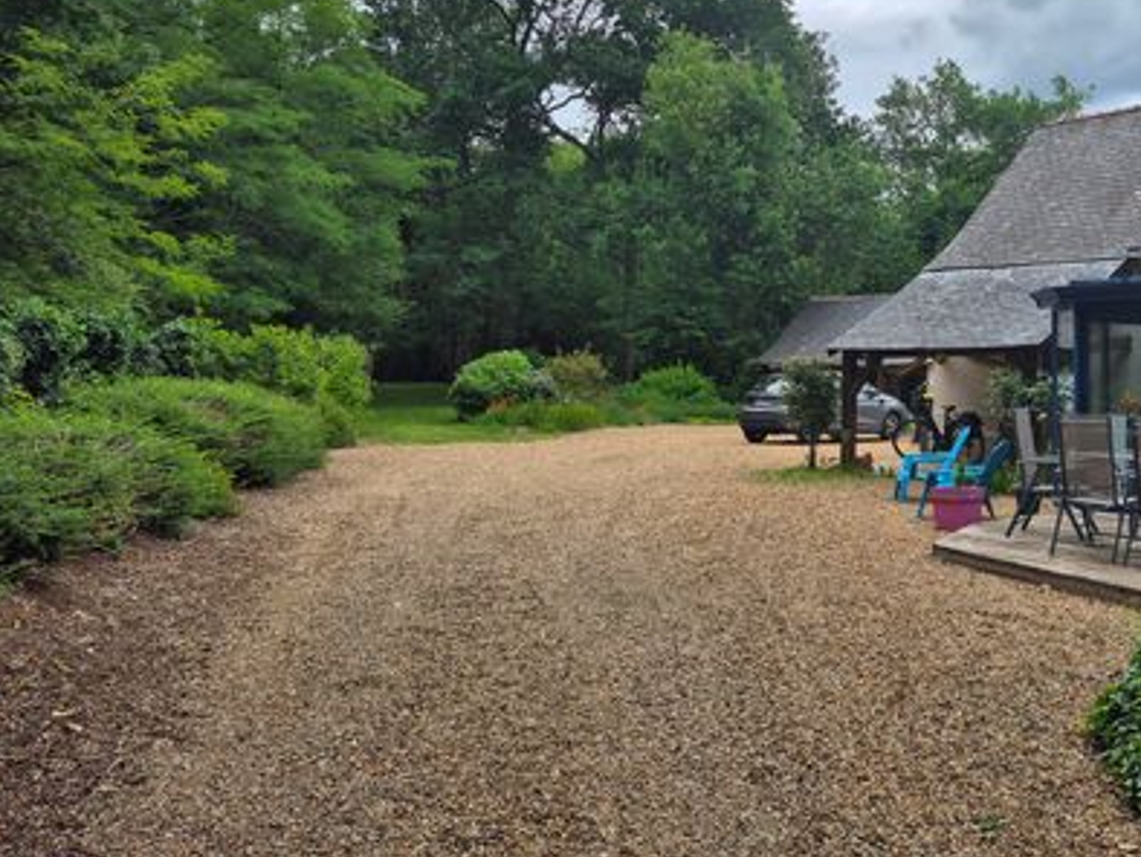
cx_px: 863
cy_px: 333
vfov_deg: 40.5
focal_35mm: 35
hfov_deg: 50.3
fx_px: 1154
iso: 25
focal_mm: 5.4
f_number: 1.8
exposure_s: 1/1712
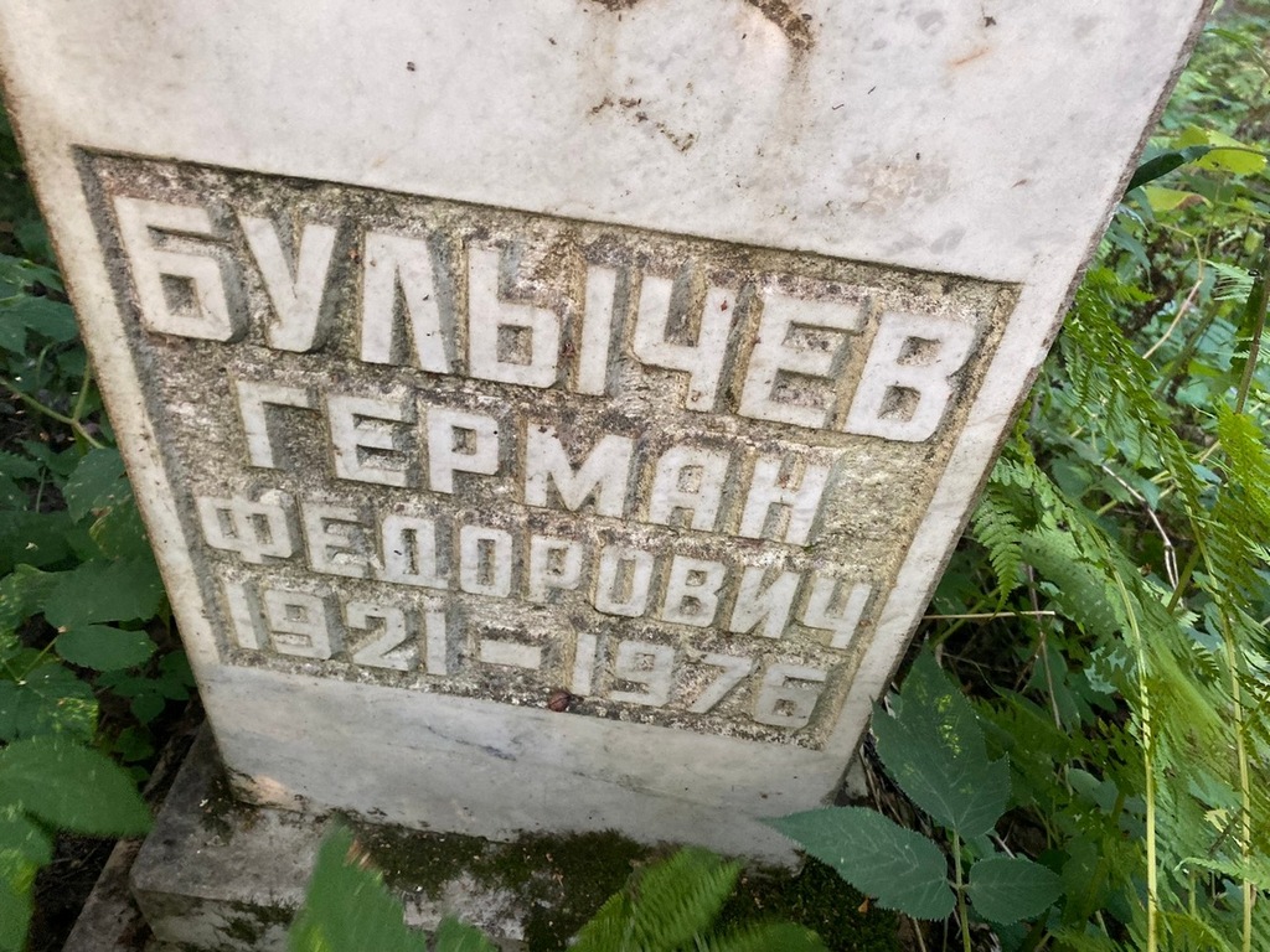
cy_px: 476
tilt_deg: -36.2
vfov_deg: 53.1
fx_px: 954
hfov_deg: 67.3
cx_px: 635
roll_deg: -8.0
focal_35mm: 26
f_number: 1.8
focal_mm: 4.25
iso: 250
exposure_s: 1/60
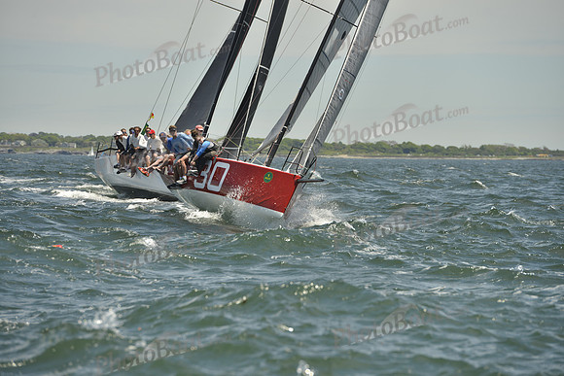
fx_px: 3134
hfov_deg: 10.3
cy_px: 188
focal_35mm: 200
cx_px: 282
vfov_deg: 6.9
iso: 280
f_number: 8
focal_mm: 200
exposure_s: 1/1600
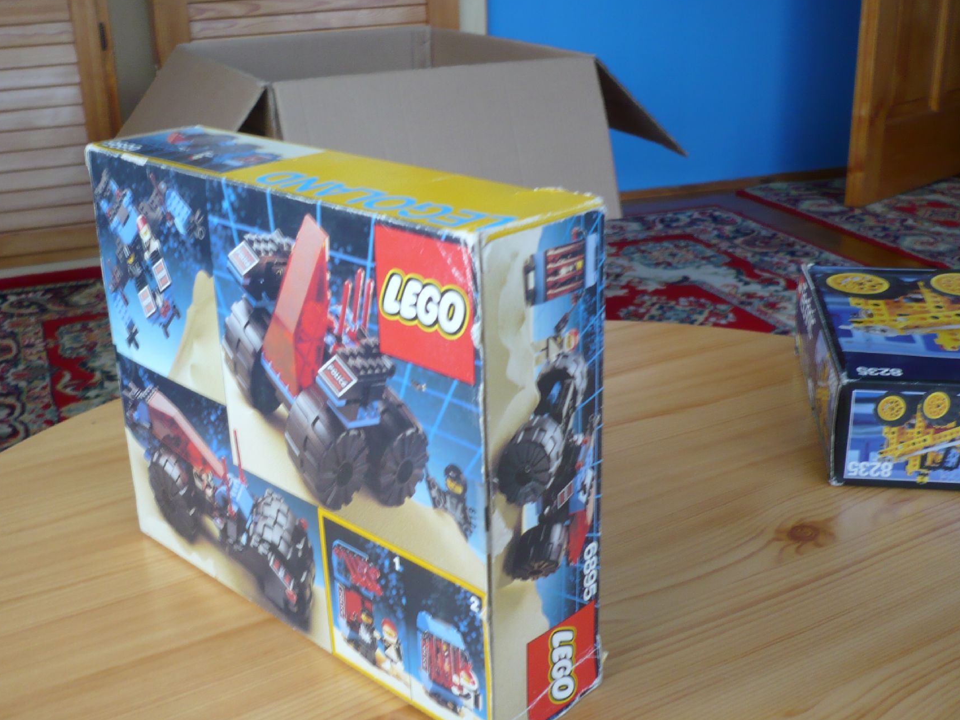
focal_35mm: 40
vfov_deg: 35.9
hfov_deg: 46.7
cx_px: 417
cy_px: 359
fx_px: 1109
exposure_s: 1/20
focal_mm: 5.8
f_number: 2.8
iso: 100
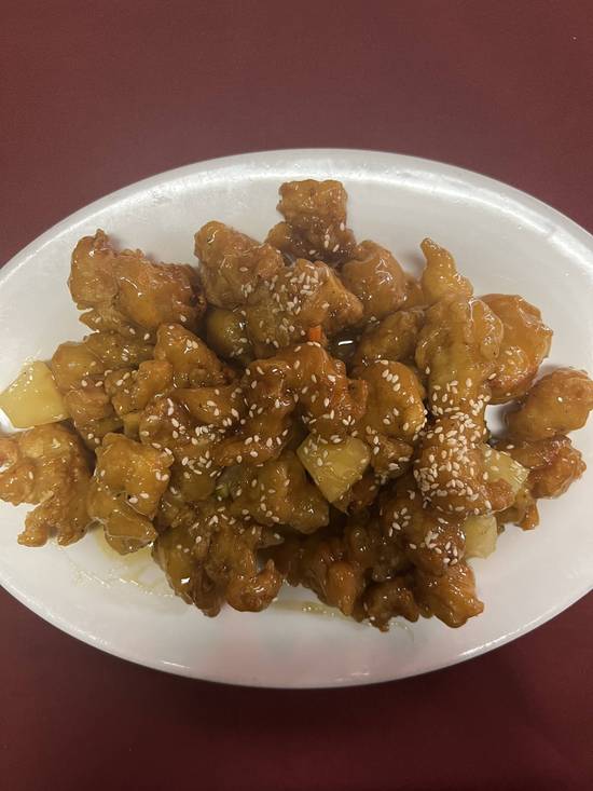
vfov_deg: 67.3
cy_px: 396
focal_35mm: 26
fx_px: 594
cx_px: 296
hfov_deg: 53.1
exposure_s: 1/60
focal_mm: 5.7
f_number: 1.5
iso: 400
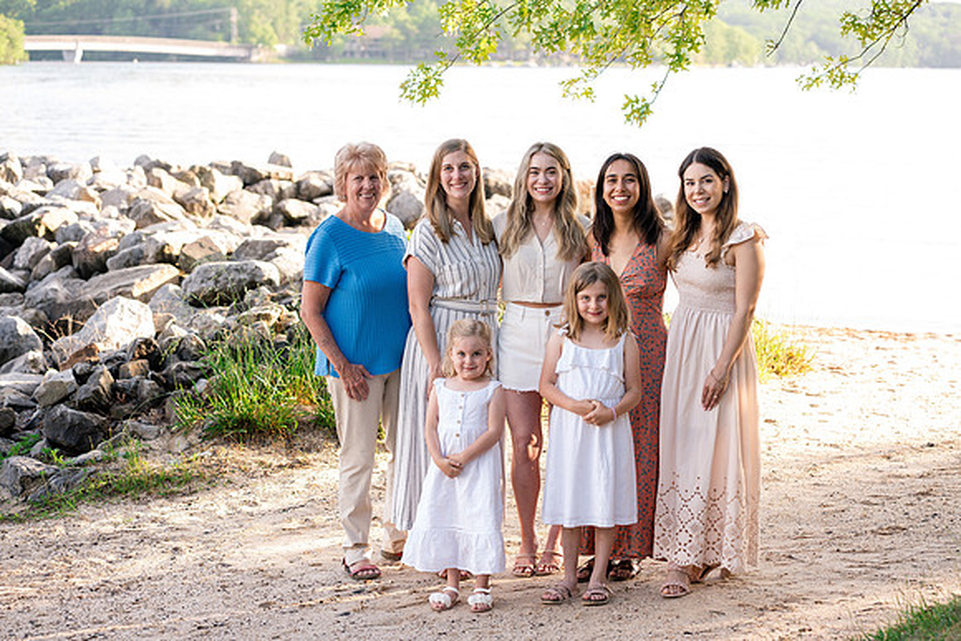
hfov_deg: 23.9
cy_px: 320
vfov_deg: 16.1
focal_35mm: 85
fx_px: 2269
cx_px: 480
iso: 800
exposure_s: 1/400
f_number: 4.5
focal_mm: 85
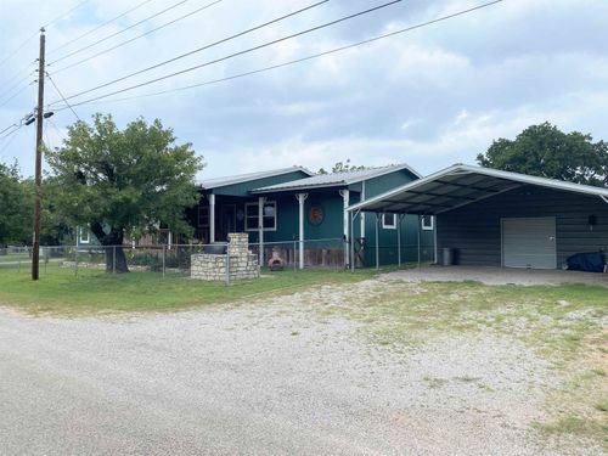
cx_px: 304
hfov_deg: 67.3
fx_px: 457
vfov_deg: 53.1
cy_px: 228
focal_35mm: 26
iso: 32
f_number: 1.8
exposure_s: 1/3846
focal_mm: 4.25
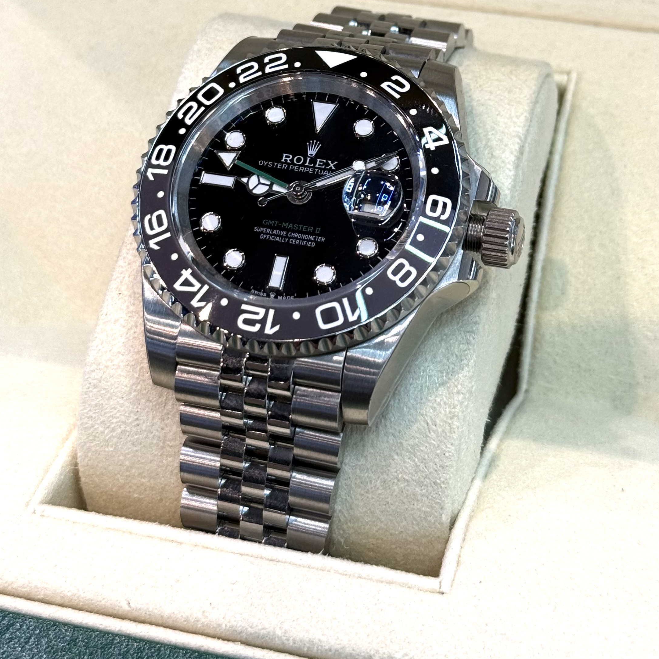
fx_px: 1228
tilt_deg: -47.3
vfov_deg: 29.9
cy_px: 249
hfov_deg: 30.0
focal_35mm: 57
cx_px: 331
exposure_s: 1/120
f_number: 1.78
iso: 100
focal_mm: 6.76
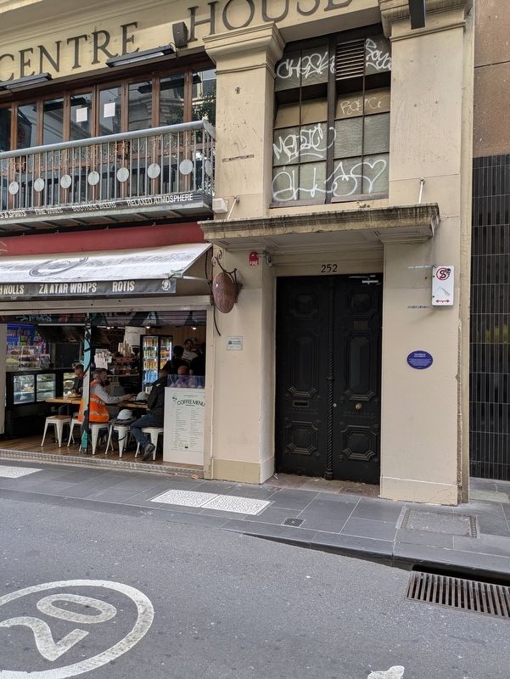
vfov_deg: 69.4
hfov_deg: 54.9
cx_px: 255
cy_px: 340
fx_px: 491
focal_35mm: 25
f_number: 1.89
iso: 51
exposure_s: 1/100
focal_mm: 5.43
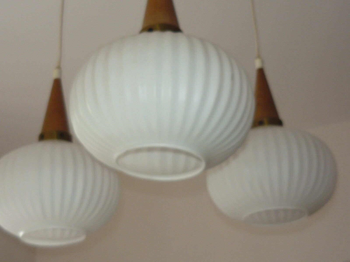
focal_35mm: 58
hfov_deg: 33.2
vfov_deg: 25.2
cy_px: 131
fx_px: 586
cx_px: 175
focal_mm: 6
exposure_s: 1/30
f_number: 2.9
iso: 100
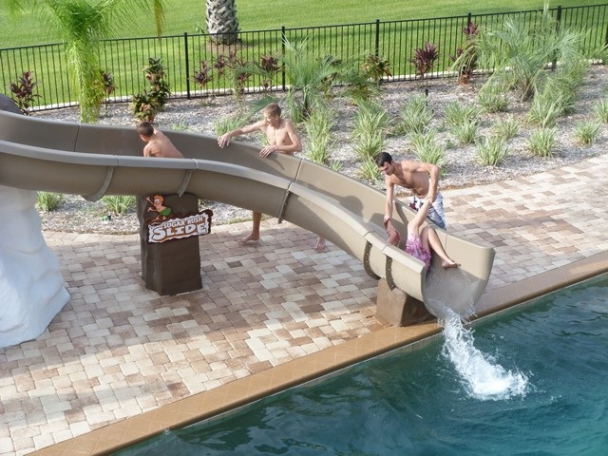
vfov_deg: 24.4
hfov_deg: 32.2
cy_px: 228
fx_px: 1054
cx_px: 304
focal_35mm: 60
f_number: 4
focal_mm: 10.8
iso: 80
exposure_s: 1/250
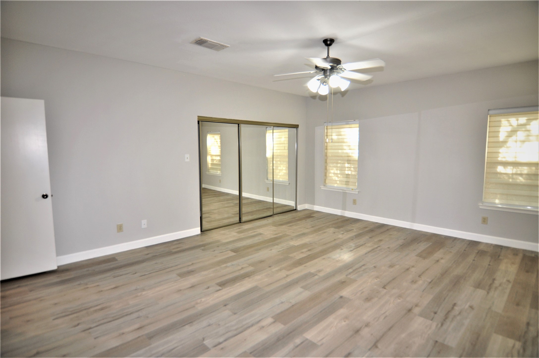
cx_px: 270
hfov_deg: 85.5
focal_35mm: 20
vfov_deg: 63.1
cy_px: 179
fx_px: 292
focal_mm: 13
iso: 500
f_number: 4
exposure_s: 1/60
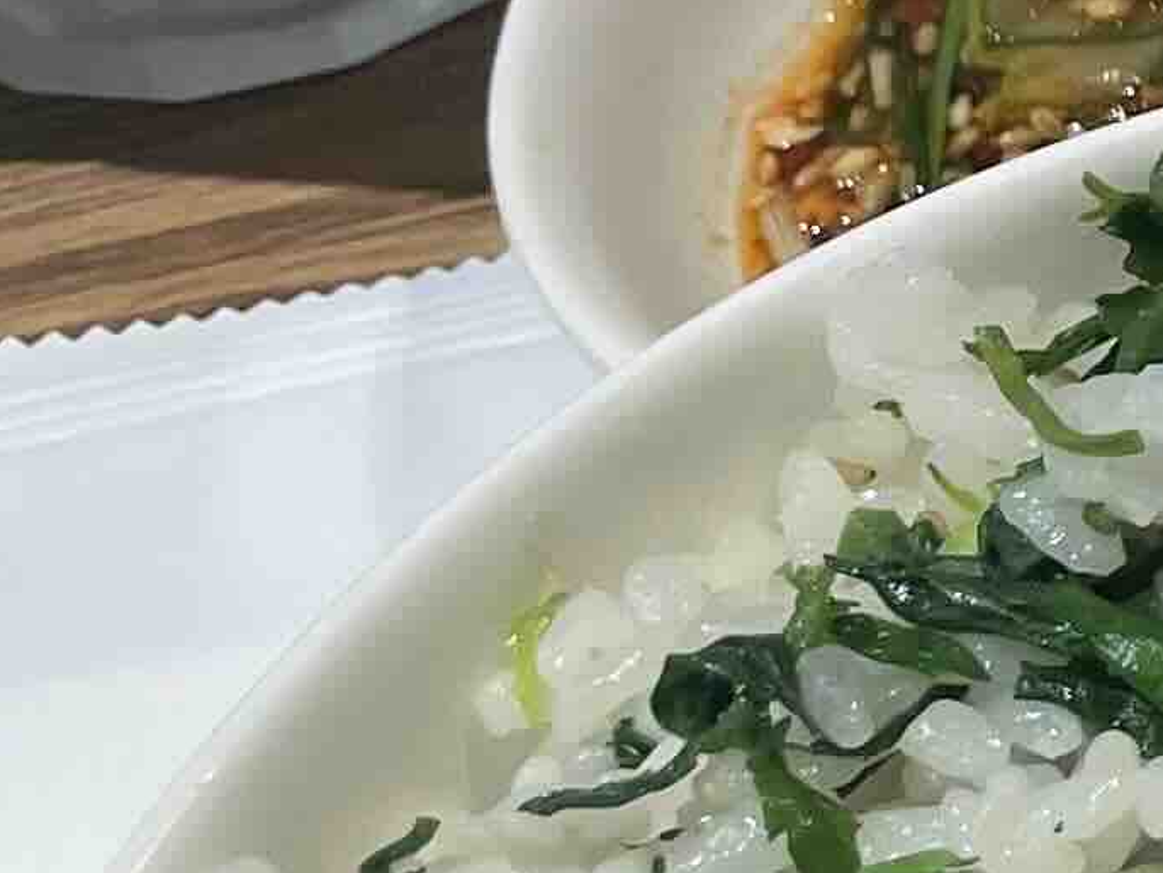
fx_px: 5141
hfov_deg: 10.5
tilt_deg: -43.9
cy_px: -399
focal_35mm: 153
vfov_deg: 9.5
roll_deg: +0.2
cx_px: 3092
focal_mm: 4.2
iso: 64
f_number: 1.6
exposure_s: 1/60
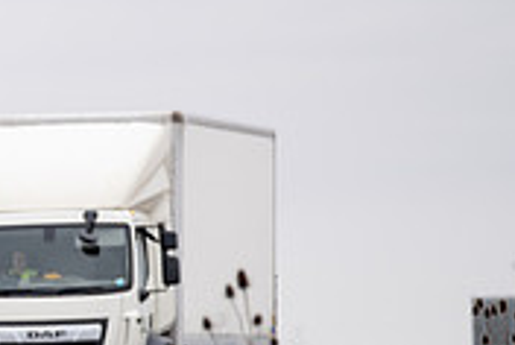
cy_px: 420
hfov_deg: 3.1
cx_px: -258
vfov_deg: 2.1
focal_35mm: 658
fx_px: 9429
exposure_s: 1/800
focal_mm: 200
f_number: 2.8
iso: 100
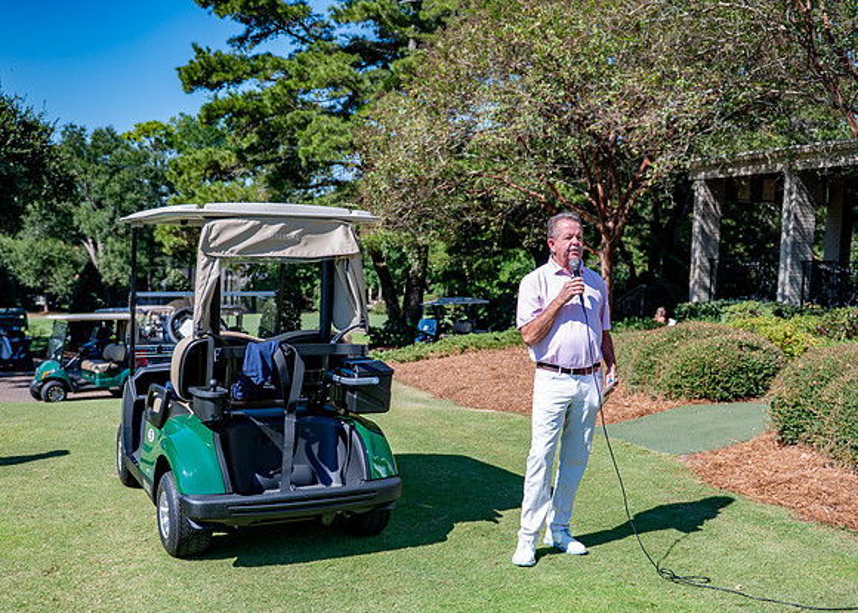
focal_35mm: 42
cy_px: 385
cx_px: 413
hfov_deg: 45.2
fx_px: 1030
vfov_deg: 32.9
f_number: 2.8
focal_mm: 31
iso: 400
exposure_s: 1/6400
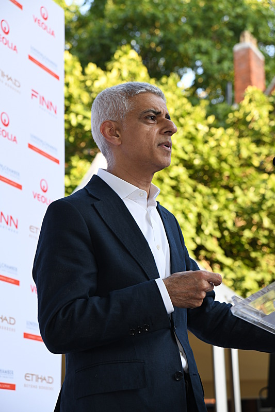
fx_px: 974
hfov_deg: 16.1
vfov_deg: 23.9
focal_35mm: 85
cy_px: 206
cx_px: 138
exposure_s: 1/125
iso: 400
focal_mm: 85
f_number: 6.3
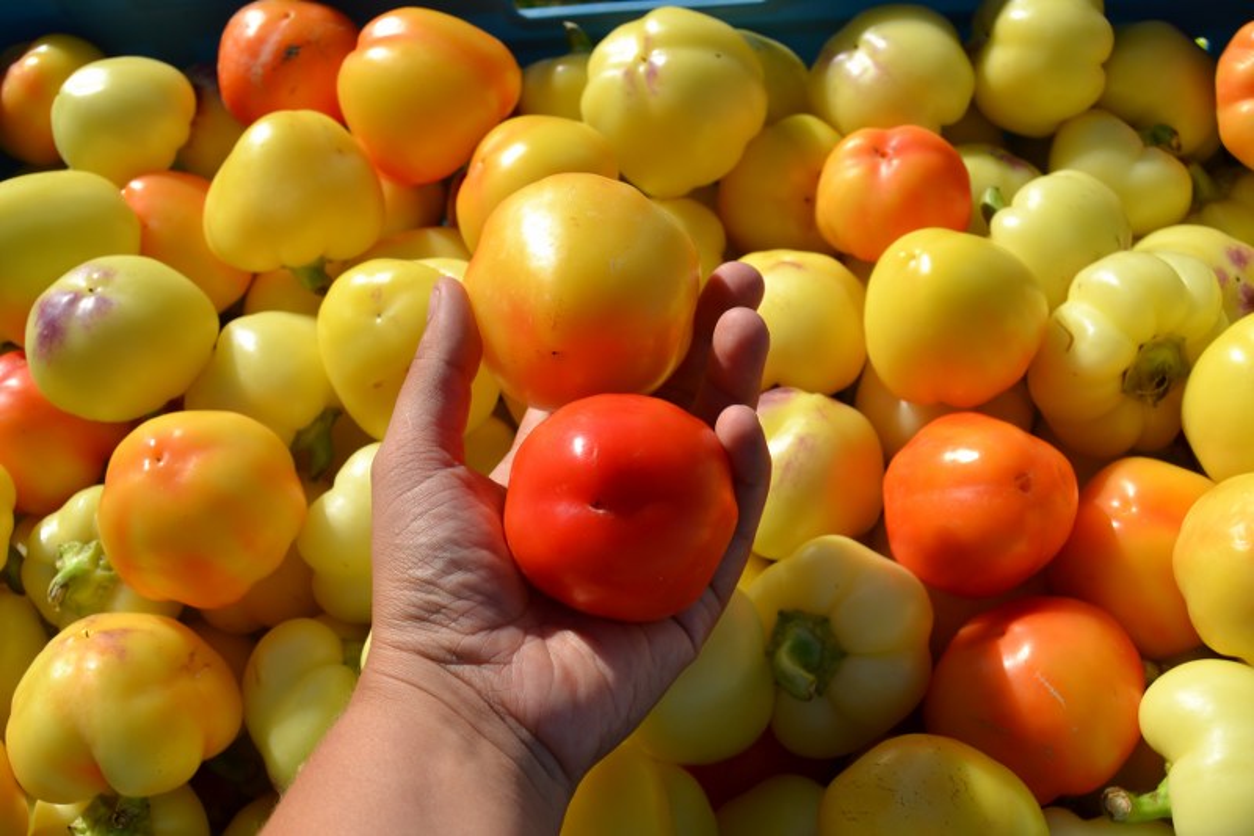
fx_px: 1358
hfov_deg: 49.6
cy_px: 418
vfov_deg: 34.2
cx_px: 627
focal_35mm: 39
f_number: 8
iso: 100
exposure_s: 1/320
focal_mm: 26
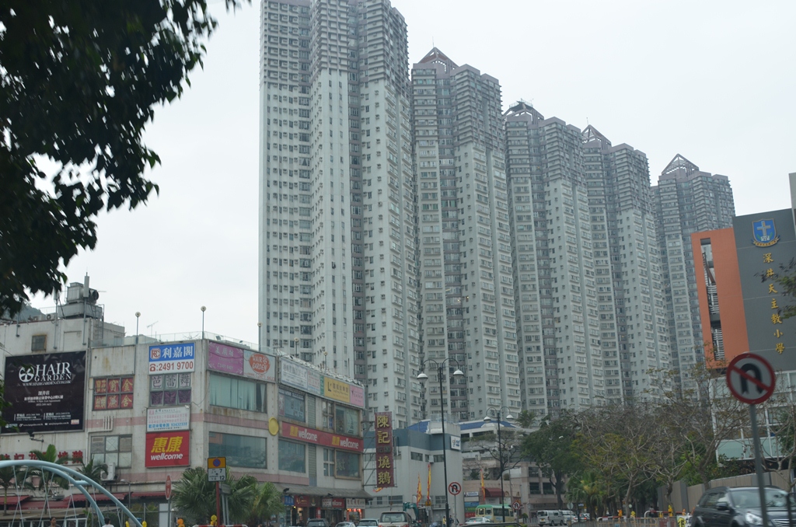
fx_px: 927
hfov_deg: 46.5
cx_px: 398
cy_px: 264
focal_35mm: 42
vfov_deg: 31.7
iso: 200
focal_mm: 28
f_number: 6.3
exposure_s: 1/160
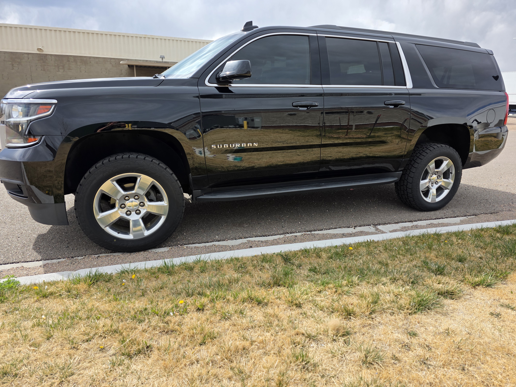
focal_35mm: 23
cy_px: 194
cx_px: 258
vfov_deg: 58.9
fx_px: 343
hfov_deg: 73.9
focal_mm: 6.3
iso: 80
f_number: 1.7
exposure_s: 1/3291
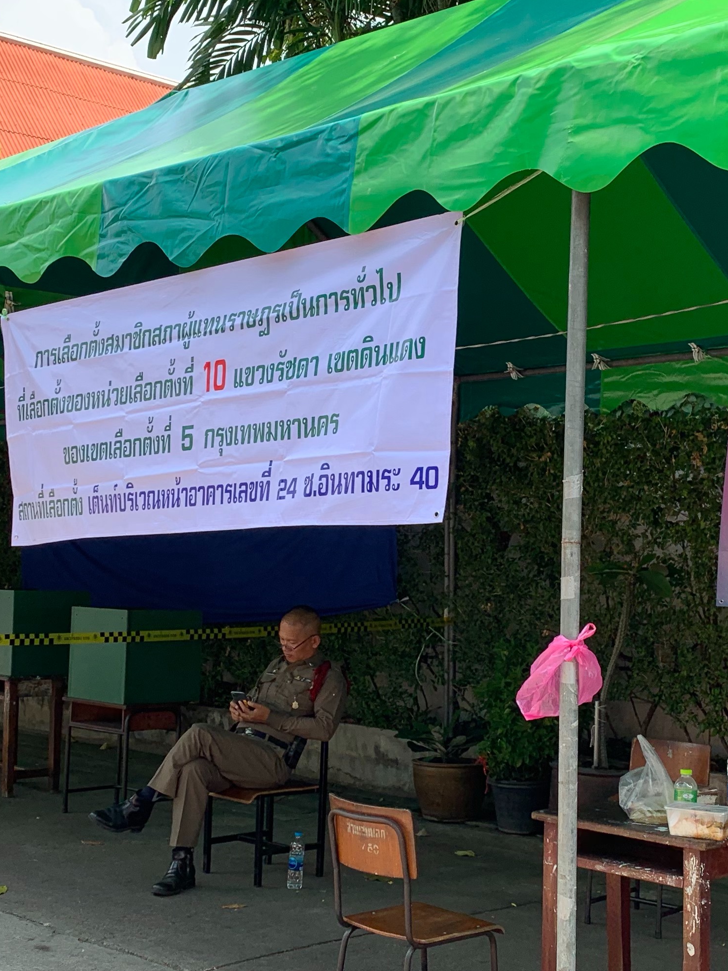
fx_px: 1486
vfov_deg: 36.1
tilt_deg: -2.0
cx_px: 403
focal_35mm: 53
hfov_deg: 27.5
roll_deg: -1.9
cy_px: 549
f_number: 1.8
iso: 25
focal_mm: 4.25
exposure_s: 1/567
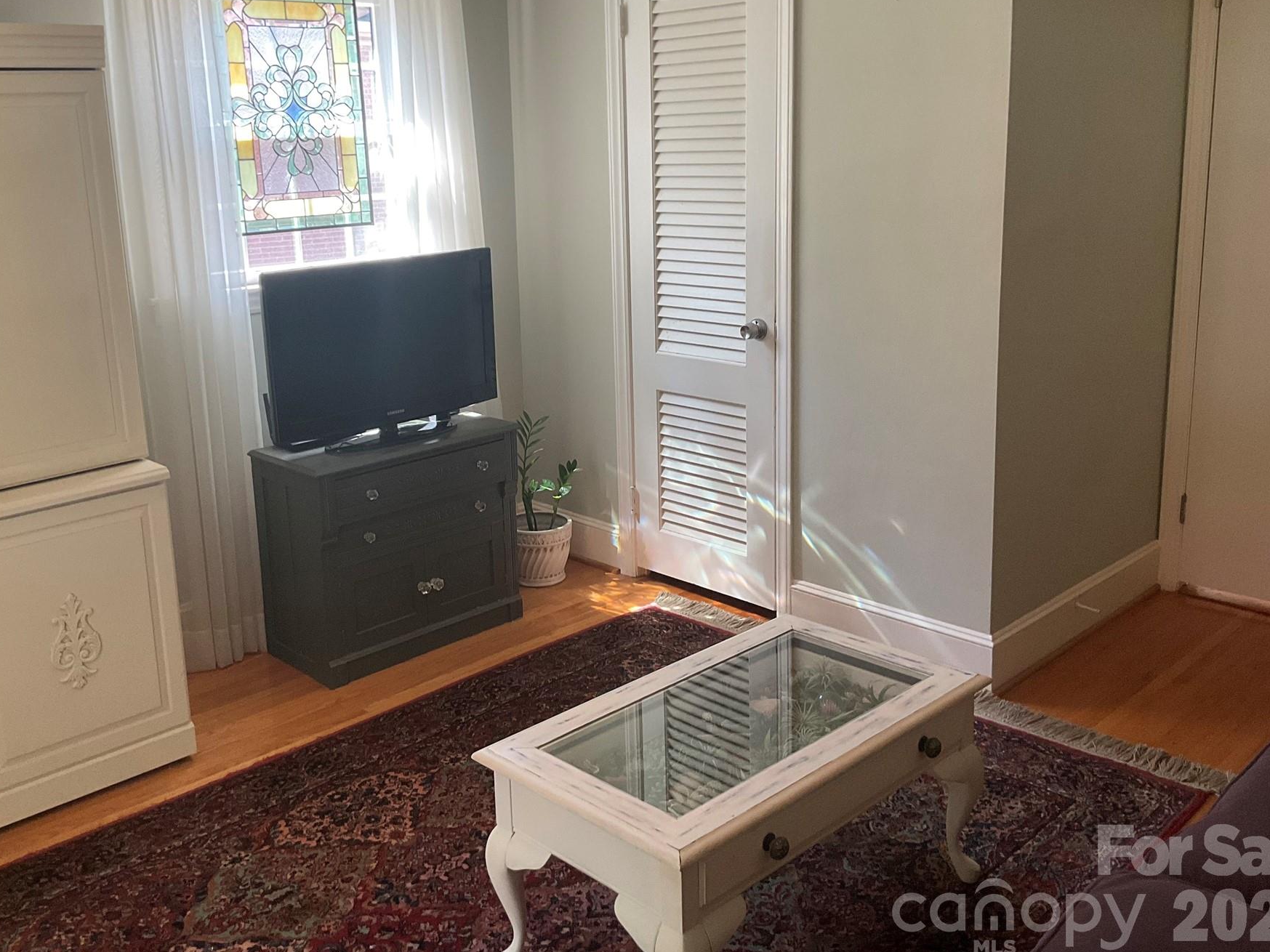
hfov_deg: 53.9
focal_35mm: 34
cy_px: 409
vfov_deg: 41.7
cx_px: 585
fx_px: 1247
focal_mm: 3
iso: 64
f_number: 1.8
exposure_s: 1/60
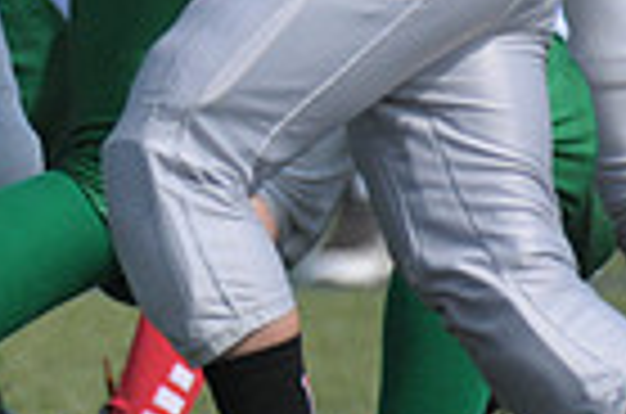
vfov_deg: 0.5
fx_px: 43355
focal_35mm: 2499
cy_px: -344
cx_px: -468
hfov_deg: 0.8
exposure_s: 1/3200
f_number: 4
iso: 640
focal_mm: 400
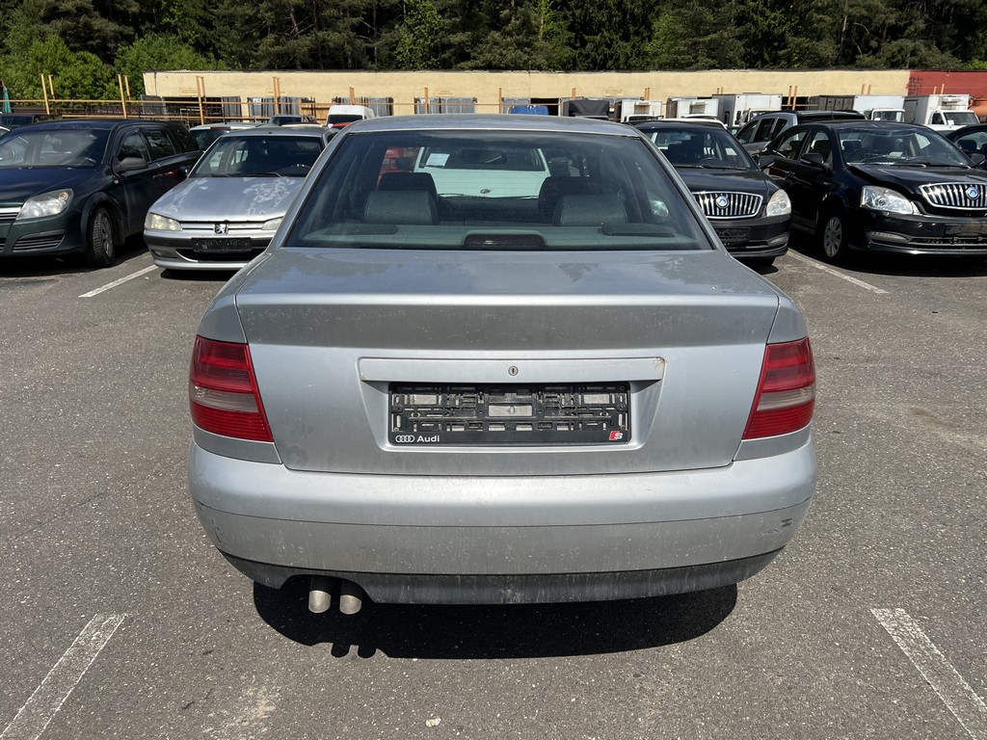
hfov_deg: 67.3
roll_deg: +0.8
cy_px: 370
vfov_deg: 53.1
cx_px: 494
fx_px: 741
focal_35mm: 26
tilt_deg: -17.9
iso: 50
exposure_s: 1/8000
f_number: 1.5
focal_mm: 5.7
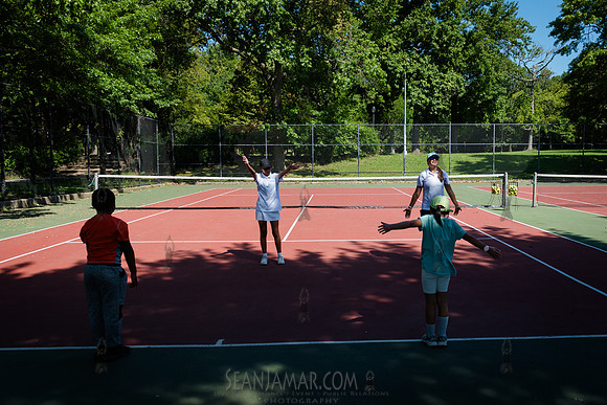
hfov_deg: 61.3
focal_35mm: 30
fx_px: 508
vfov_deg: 43.5
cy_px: 202
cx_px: 359
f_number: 3.5
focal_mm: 24
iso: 200
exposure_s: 1/1000
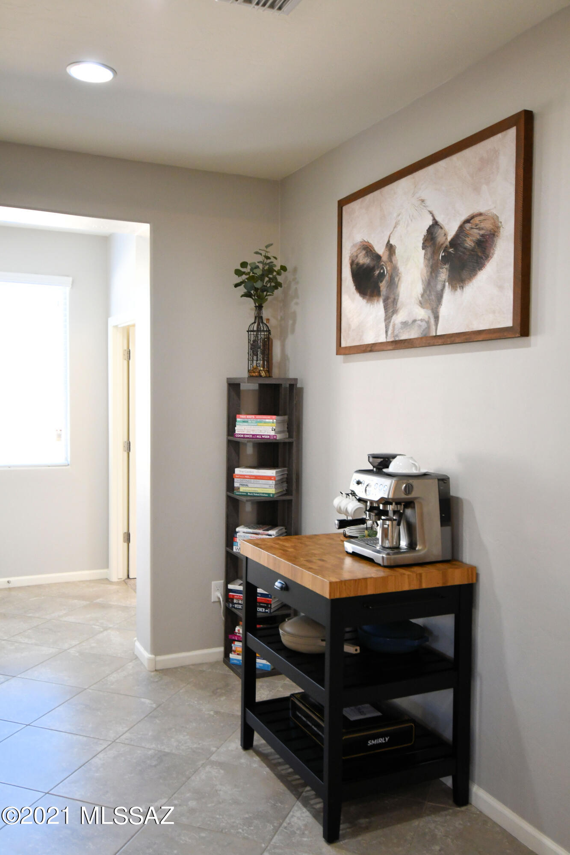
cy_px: 428
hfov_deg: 40.0
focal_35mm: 33
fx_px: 784
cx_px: 285
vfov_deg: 57.2
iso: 1250
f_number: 4
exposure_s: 1/125
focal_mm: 22
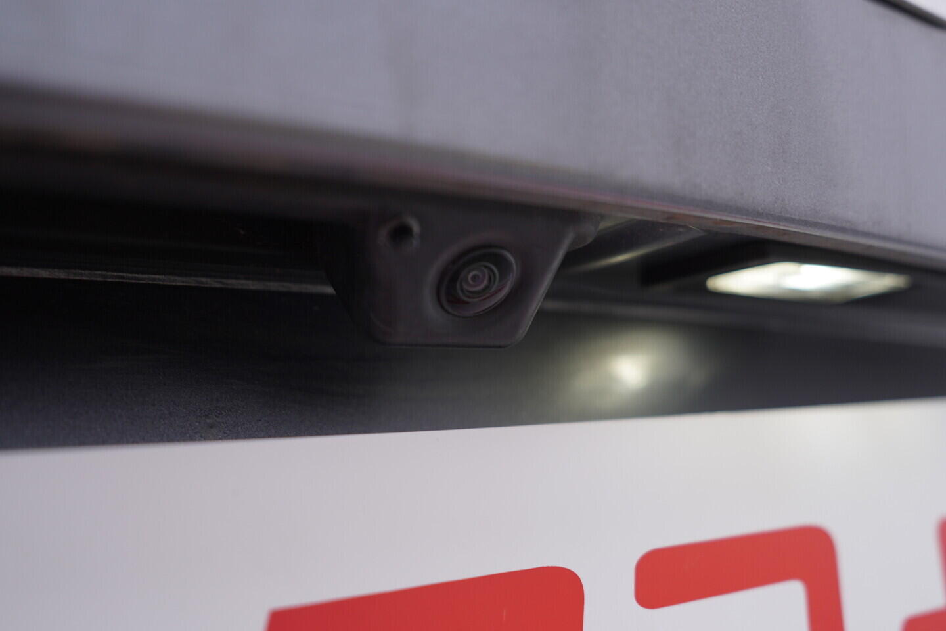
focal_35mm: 36
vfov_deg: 36.9
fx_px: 946
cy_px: 316
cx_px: 473
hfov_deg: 53.1
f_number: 3.2
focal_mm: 24
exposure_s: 1/50
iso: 125
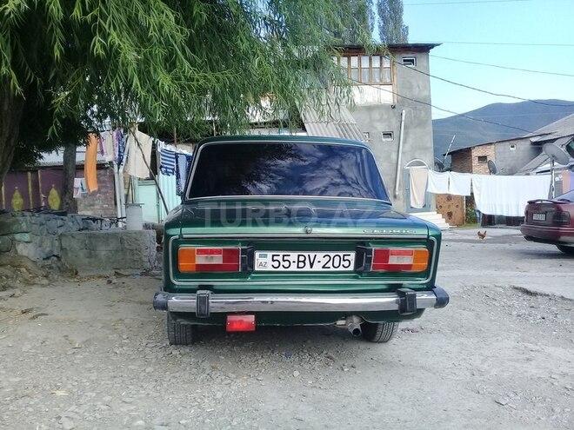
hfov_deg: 58.4
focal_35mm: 31
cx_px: 287
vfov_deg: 45.4
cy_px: 215
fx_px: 514
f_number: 2.2
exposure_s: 1/382
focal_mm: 3.3
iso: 50
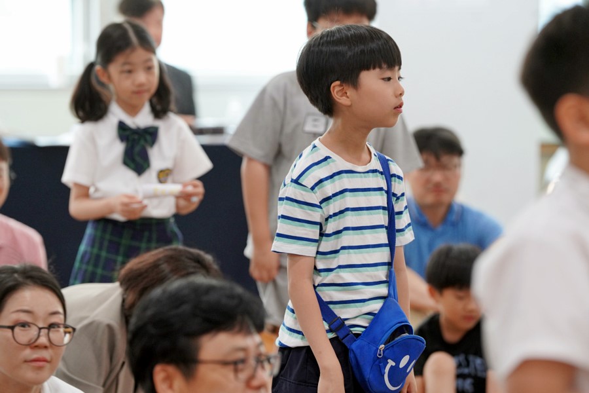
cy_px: 196
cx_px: 294
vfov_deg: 8.0
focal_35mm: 171
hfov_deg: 12.0
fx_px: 2798
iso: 2500
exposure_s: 1/200
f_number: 4
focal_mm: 171
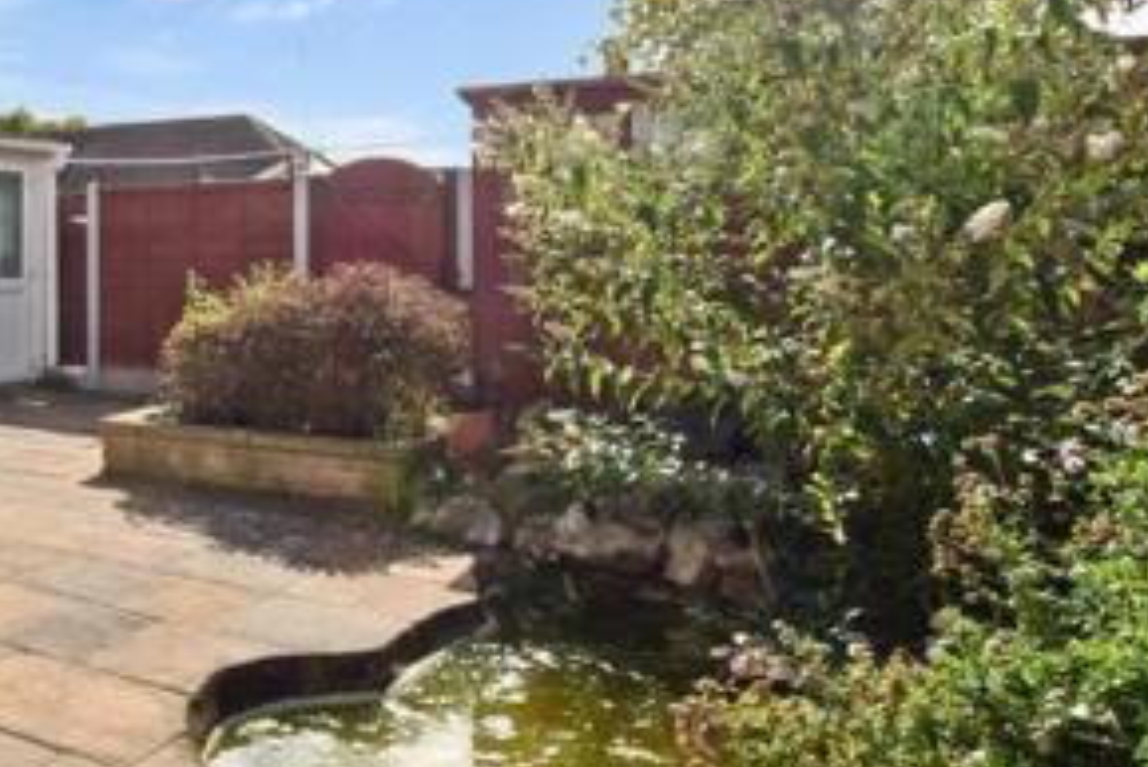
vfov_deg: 38.3
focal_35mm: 34
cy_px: 236
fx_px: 1085
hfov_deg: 47.3
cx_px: 24
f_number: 22
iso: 400
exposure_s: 1/320
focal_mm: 10
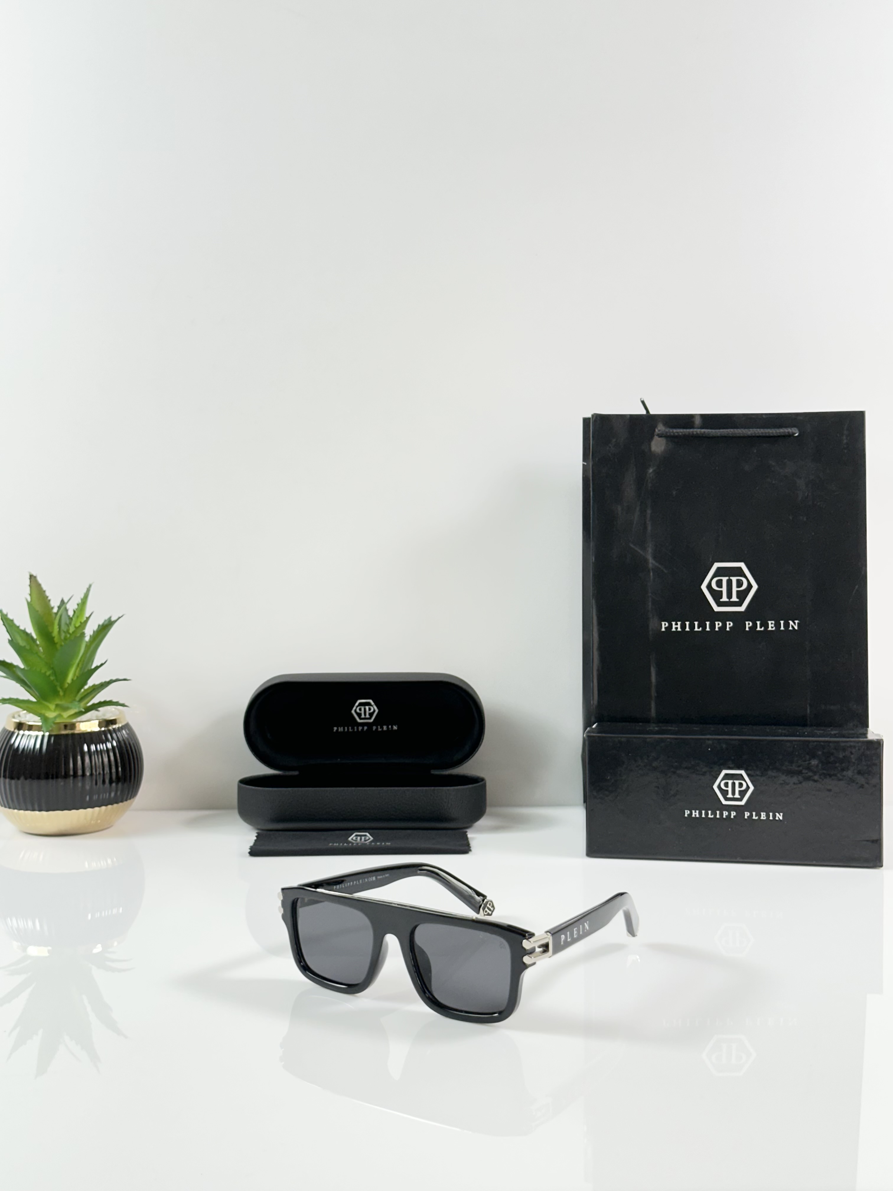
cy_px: 596
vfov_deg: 39.7
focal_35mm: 48
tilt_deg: -4.2
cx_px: 446
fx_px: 1651
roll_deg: +0.6
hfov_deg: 30.3
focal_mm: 6.86
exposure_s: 1/100
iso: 64
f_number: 1.78
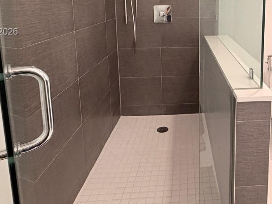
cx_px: 208
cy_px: 32
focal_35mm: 32
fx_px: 251
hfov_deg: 53.9
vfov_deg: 41.6
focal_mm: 2.22
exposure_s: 1/120
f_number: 2.2
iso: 320
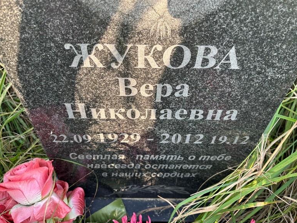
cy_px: 110
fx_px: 232
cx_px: 145
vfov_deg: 51.4
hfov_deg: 65.3
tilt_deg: -47.4
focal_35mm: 27
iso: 40
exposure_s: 1/121
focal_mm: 5.96
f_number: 1.6
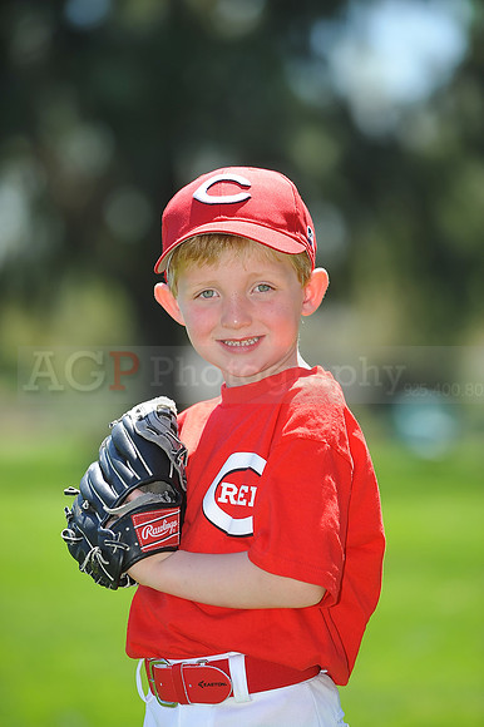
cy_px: 364
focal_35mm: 200
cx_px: 242
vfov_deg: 10.3
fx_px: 4038
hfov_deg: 6.9
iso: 200
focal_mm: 200
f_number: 4.5
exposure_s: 1/500
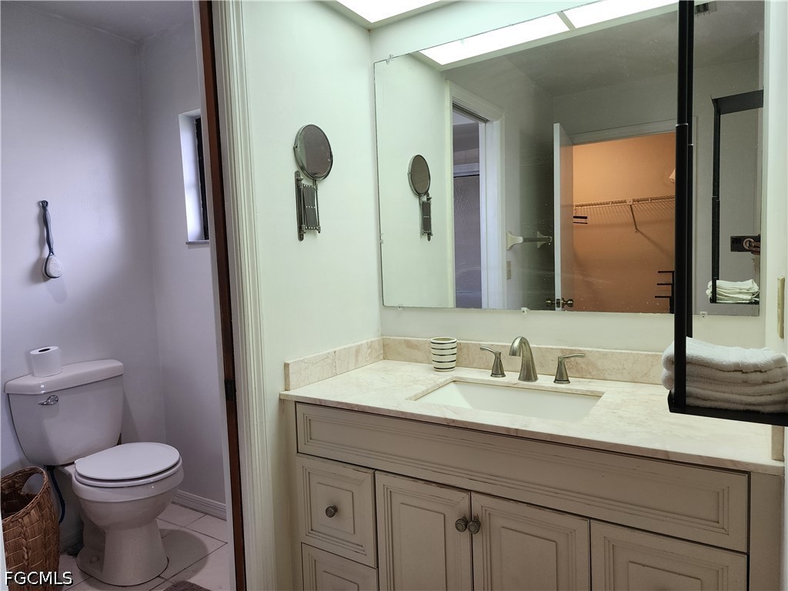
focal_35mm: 23
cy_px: 296
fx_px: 524
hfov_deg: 73.9
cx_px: 394
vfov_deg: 58.9
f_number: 1.8
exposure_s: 1/120
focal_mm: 6.4
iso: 125
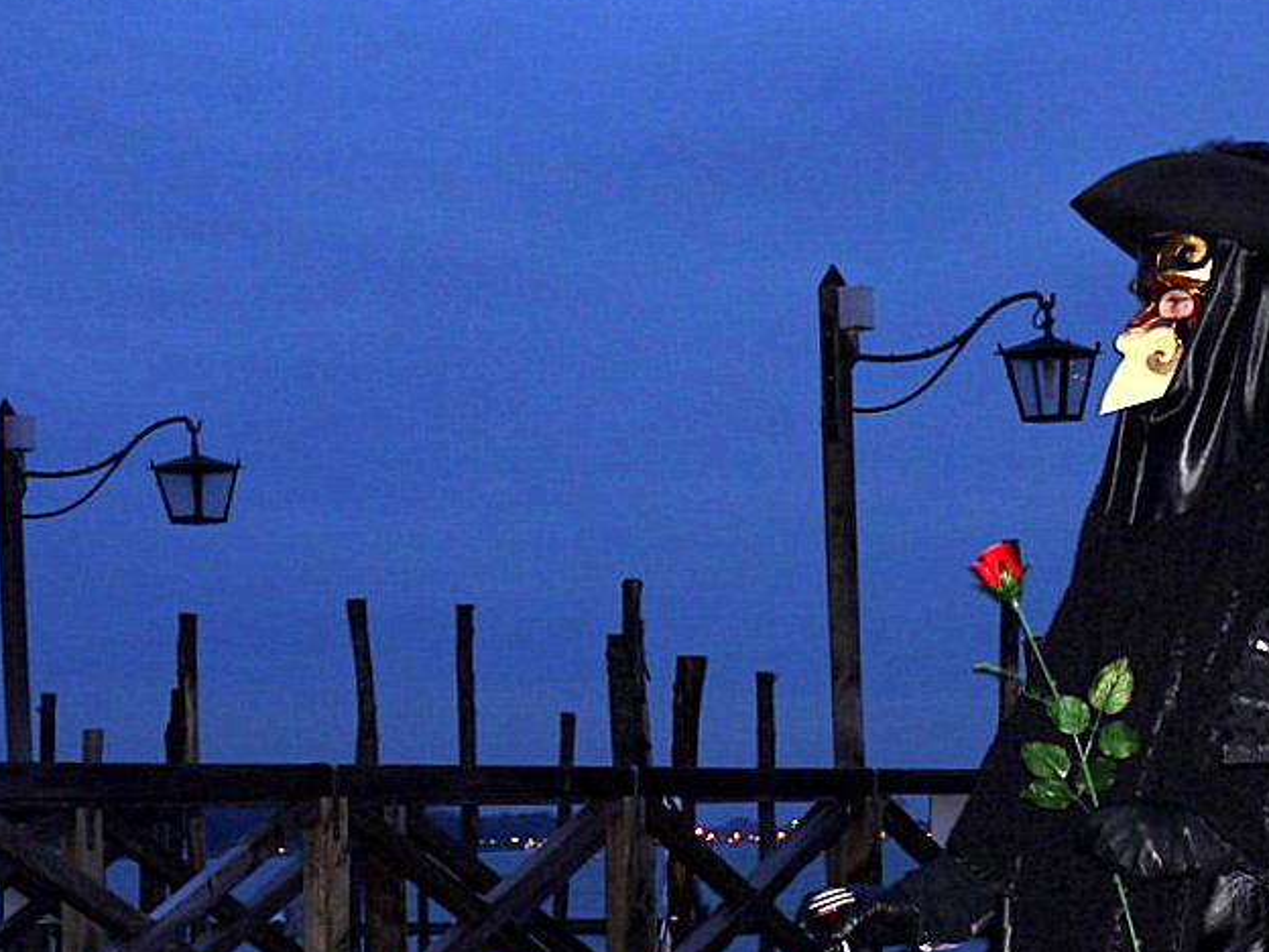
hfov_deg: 24.6
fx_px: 2859
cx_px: 1035
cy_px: 913
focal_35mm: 78
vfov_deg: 18.5
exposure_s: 1/8
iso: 100
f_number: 4.3
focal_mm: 19
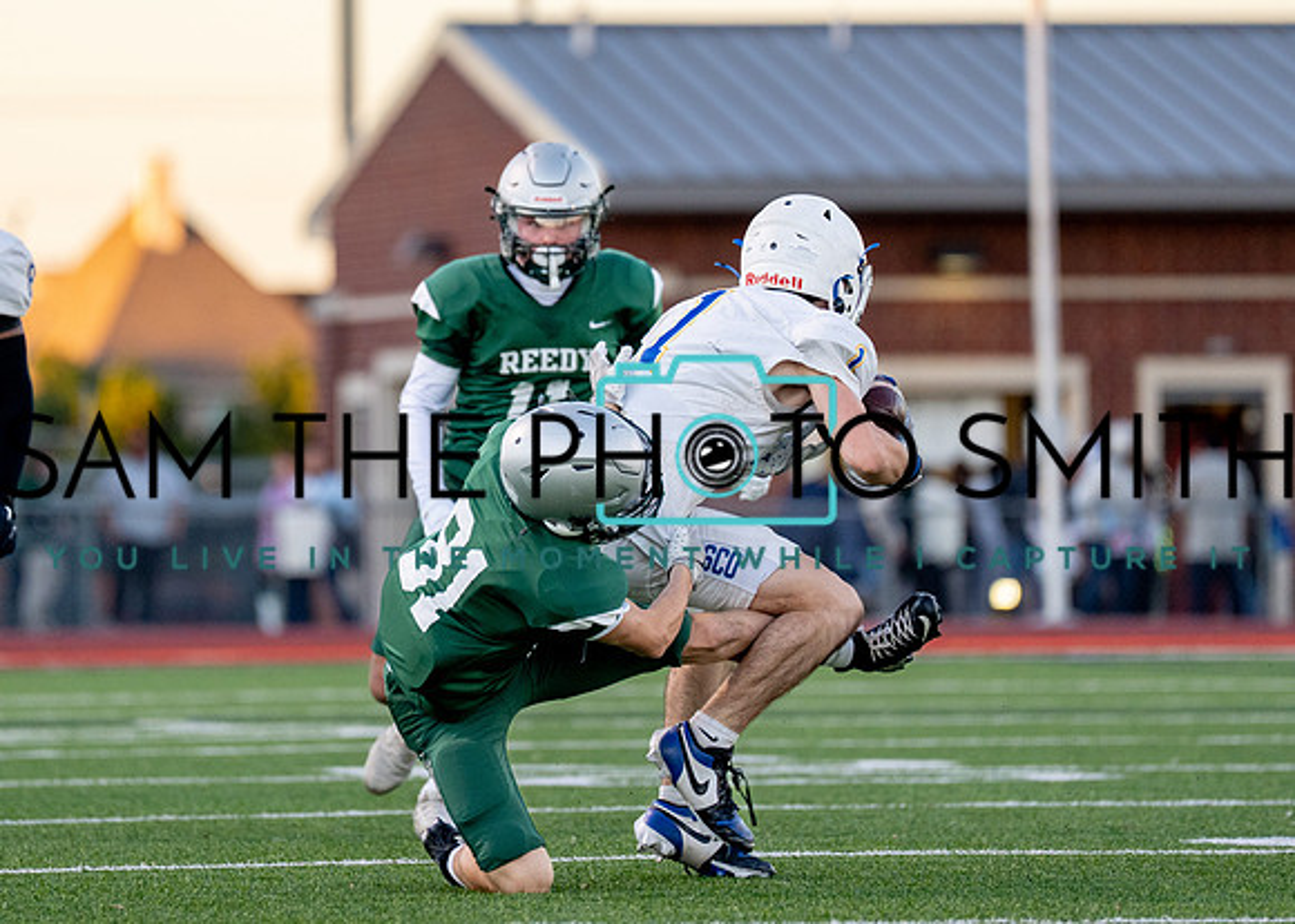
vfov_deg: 3.9
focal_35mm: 367
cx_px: 446
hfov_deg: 5.5
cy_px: 273
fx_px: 13492
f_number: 2.8
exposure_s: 1/1250
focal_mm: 200
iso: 500
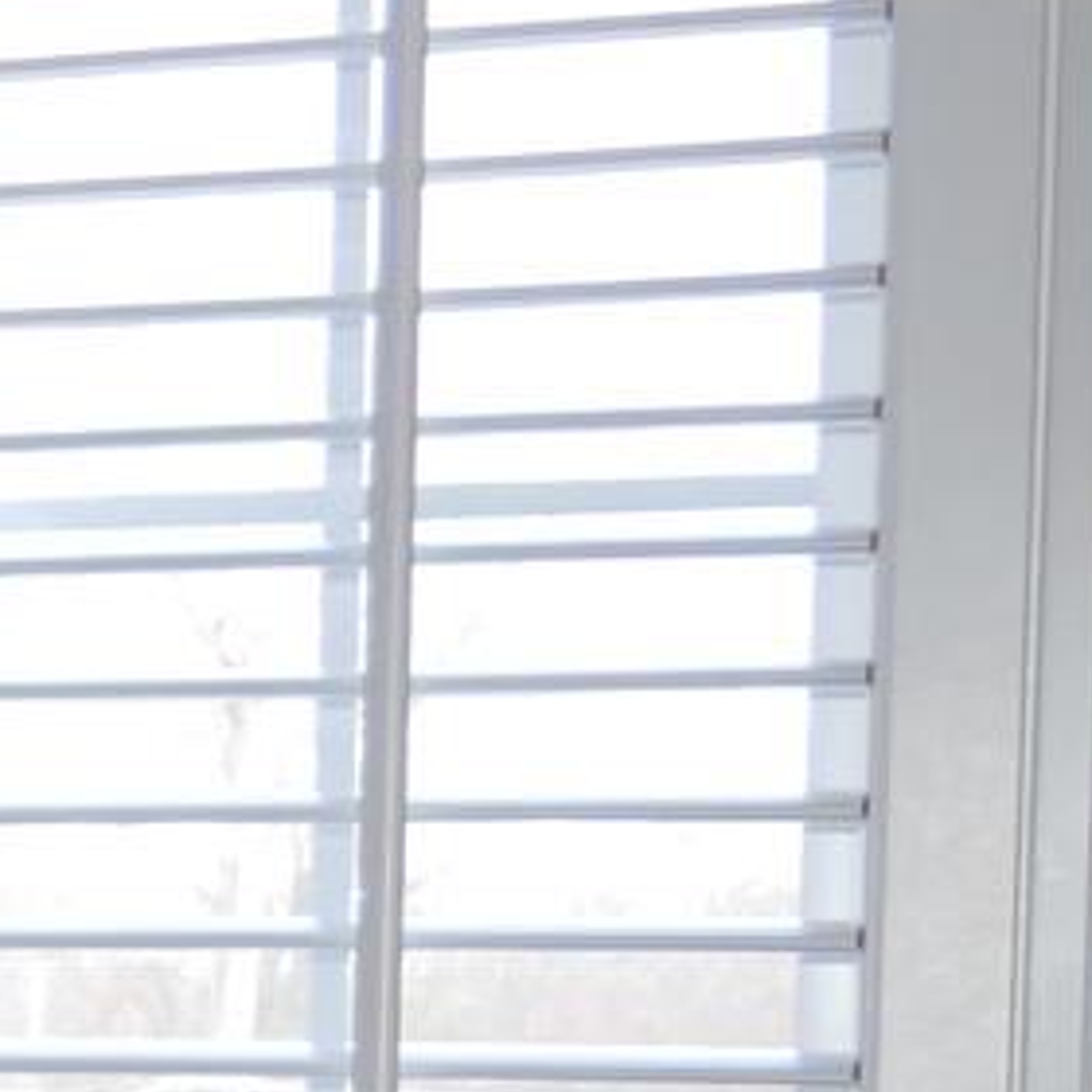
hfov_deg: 8.3
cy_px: 1197
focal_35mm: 155
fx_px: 5532
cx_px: -2790
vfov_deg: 11.1
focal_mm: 12
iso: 200
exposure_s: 1/60
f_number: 3.5
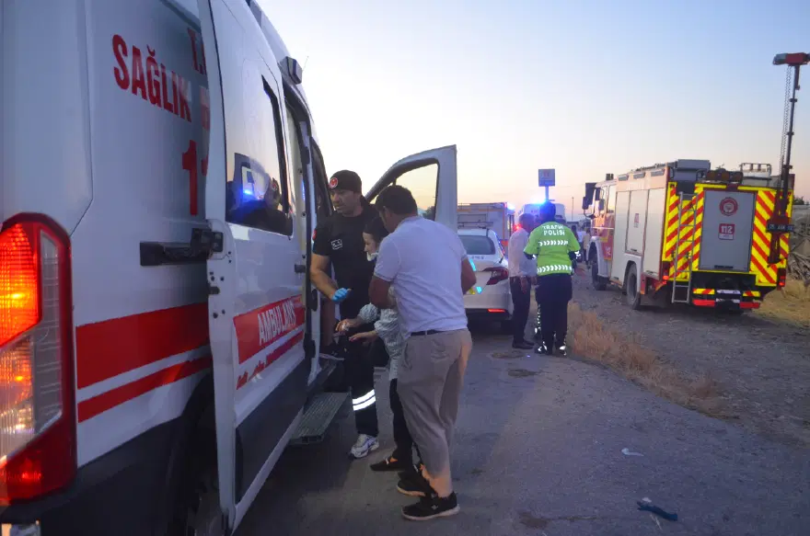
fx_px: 674
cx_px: 405
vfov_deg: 43.4
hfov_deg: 62.0
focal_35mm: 30
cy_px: 268
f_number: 3.8
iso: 900
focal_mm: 20
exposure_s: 1/60
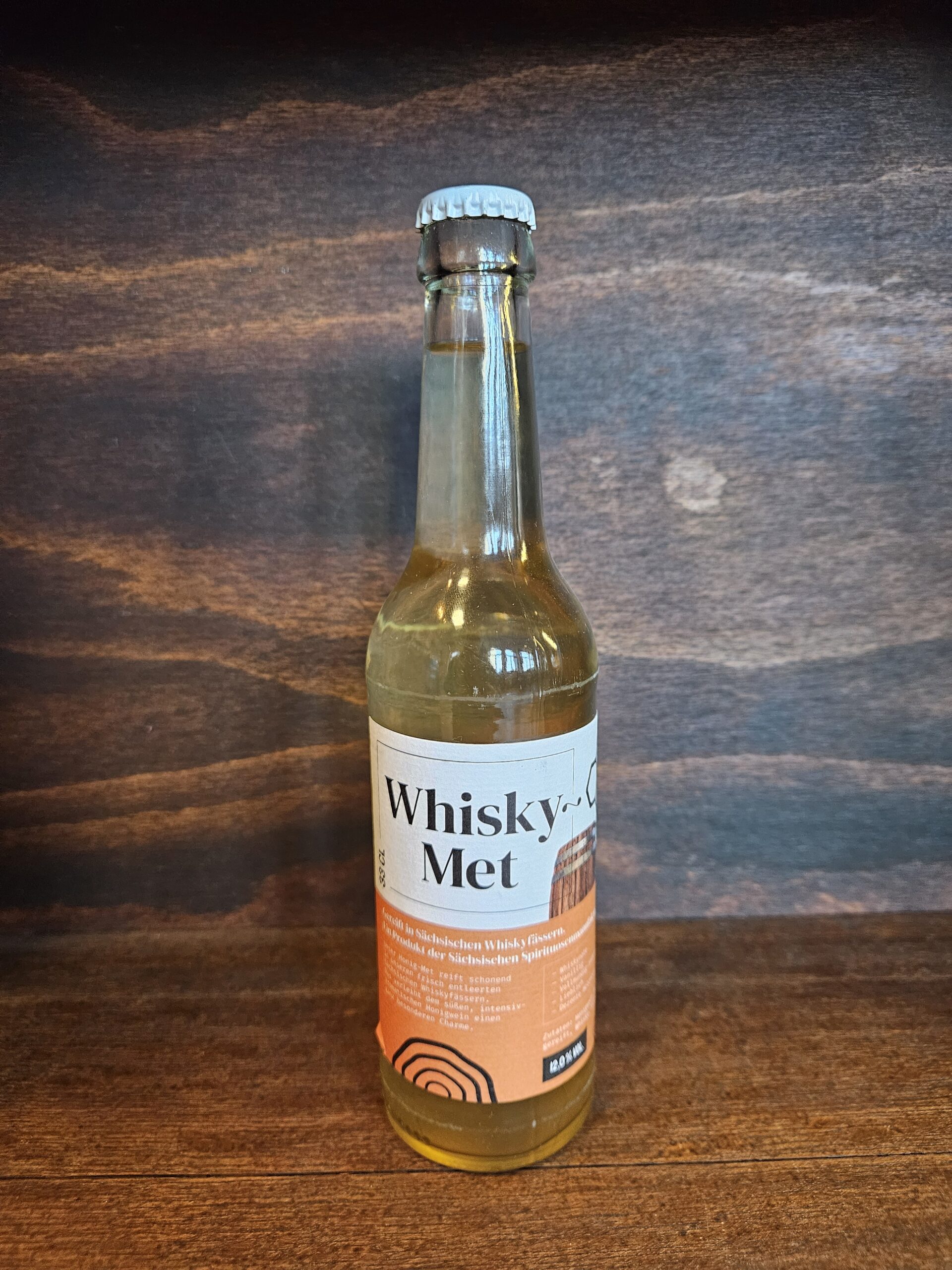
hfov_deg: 58.9
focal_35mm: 23
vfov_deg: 73.9
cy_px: 635
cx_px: 476
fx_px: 843
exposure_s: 1/100
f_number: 1.8
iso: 1000
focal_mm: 5.4
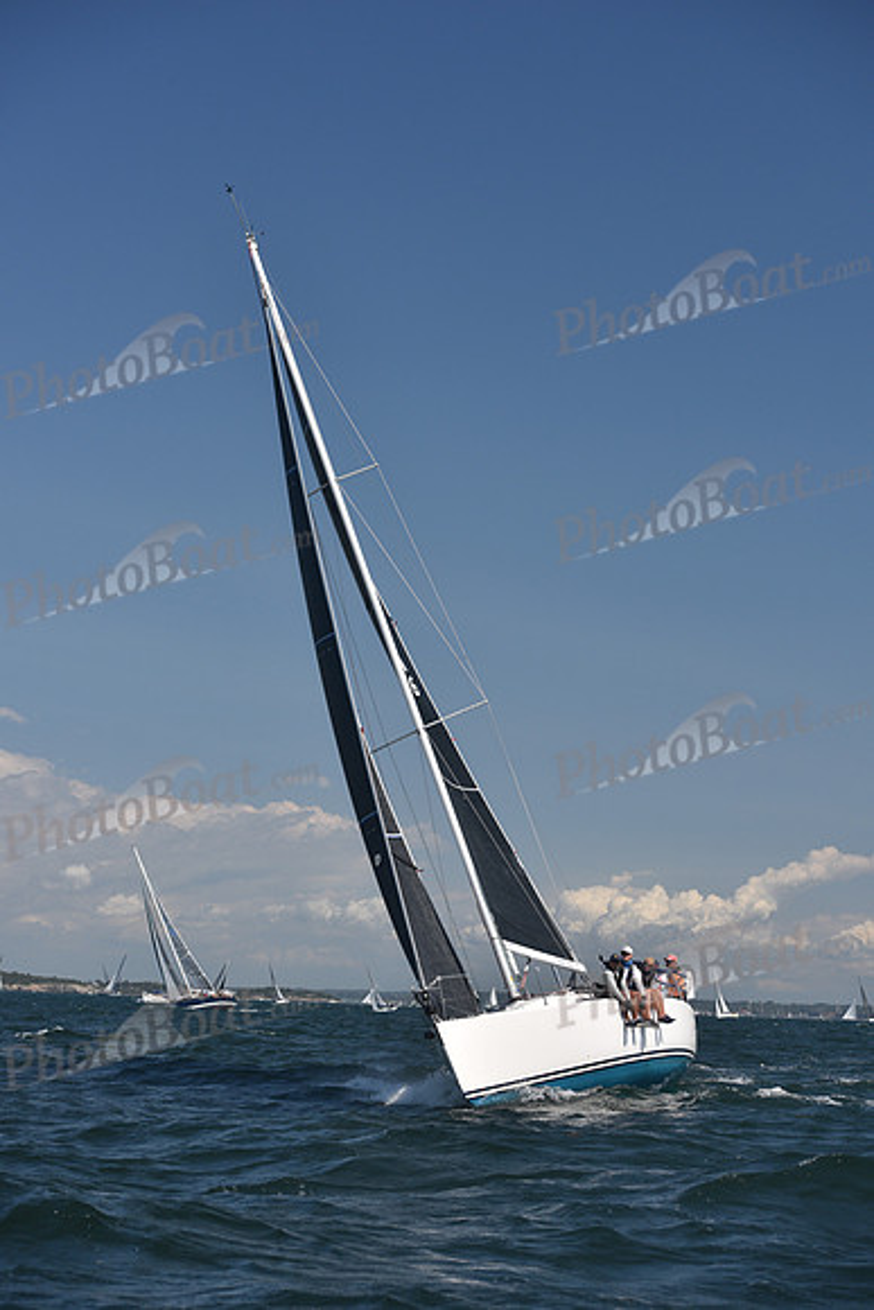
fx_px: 2547
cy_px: 655
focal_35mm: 70
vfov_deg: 28.8
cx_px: 437
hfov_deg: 19.5
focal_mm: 70
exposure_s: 1/1000
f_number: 5.6
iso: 250
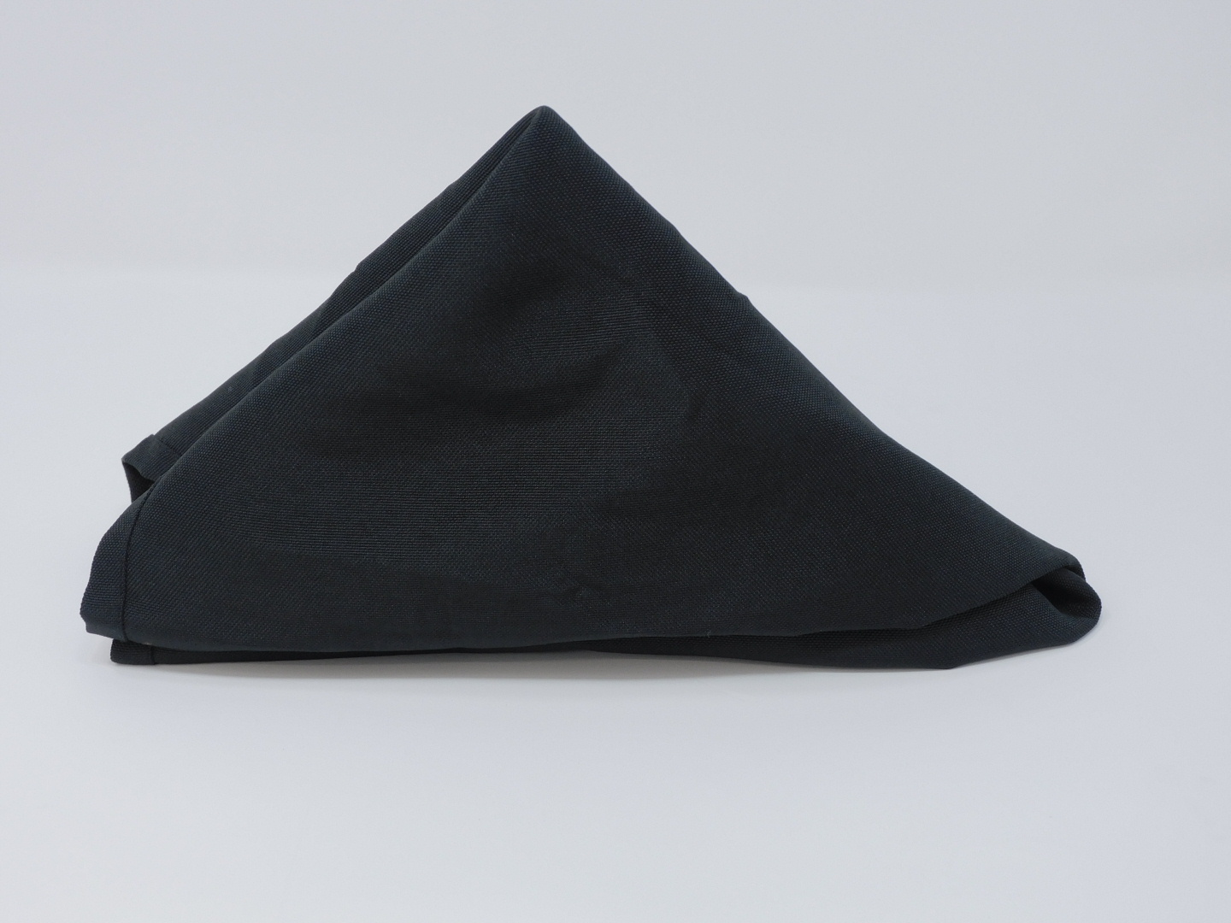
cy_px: 462
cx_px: 616
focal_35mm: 55
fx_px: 1956
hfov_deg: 34.9
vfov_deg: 26.6
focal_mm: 9.9
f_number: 4
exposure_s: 1/60
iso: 125
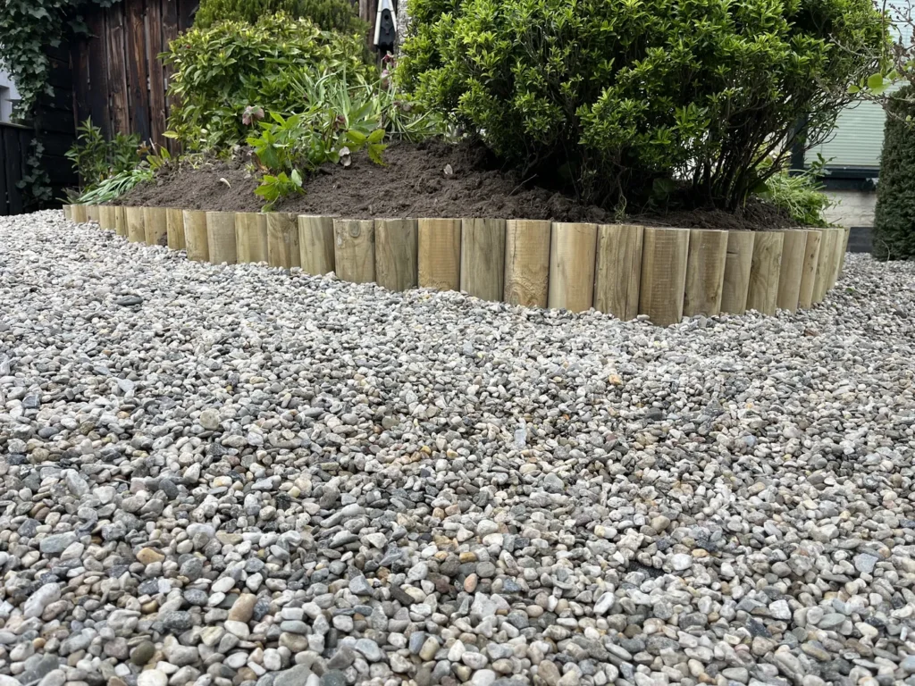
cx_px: 458
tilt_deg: -7.2
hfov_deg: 67.3
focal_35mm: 26
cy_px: 343
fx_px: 687
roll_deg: -1.5
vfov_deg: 53.1
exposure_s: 1/437
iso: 50
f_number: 1.6
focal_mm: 5.1
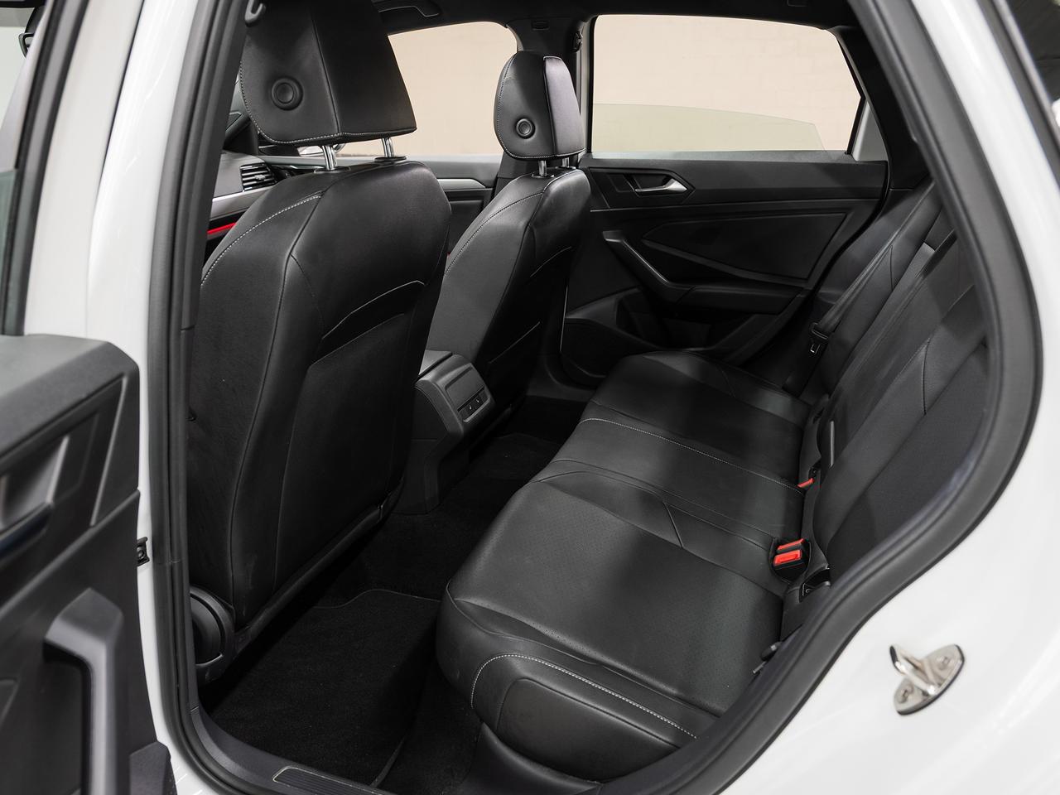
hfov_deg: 67.4
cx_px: 530
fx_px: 795
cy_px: 398
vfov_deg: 53.1
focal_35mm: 26
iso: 100
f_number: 5.6
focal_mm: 24
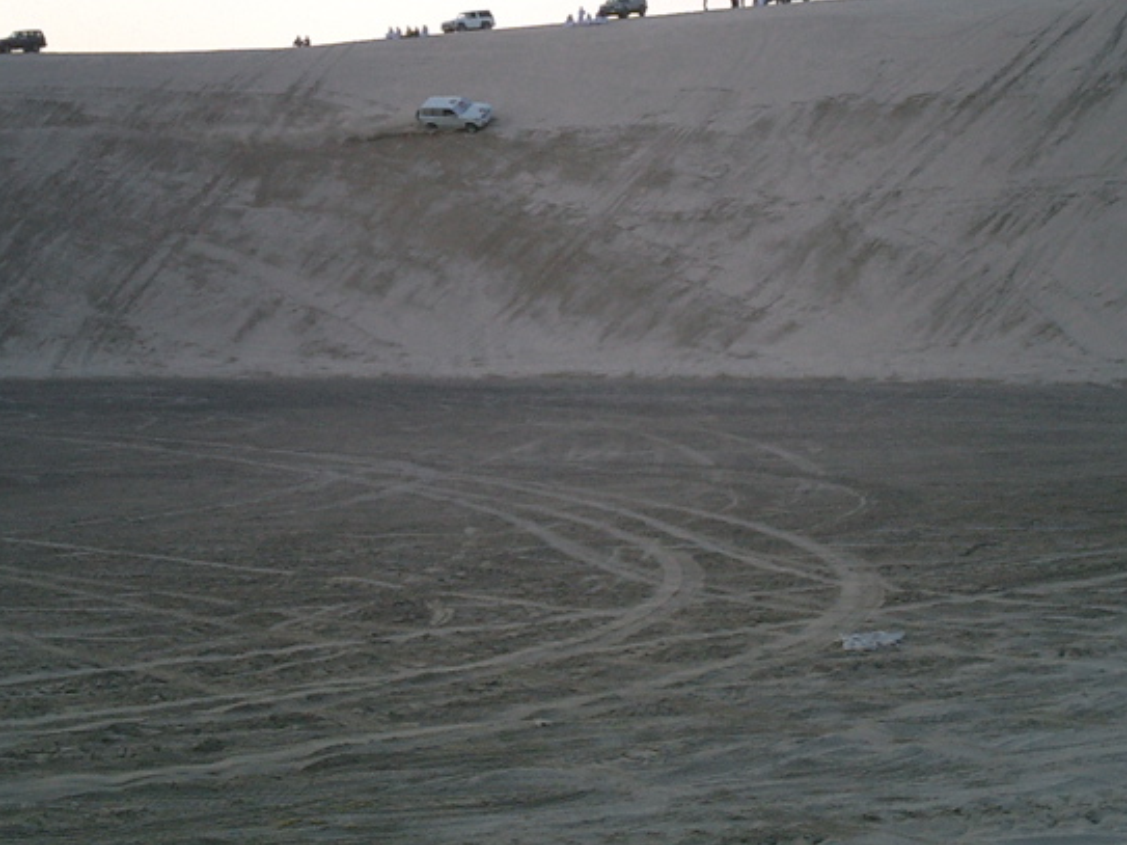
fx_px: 2148
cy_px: 197
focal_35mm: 66
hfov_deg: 29.4
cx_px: 608
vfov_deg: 22.0
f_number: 4.2
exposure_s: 1/250
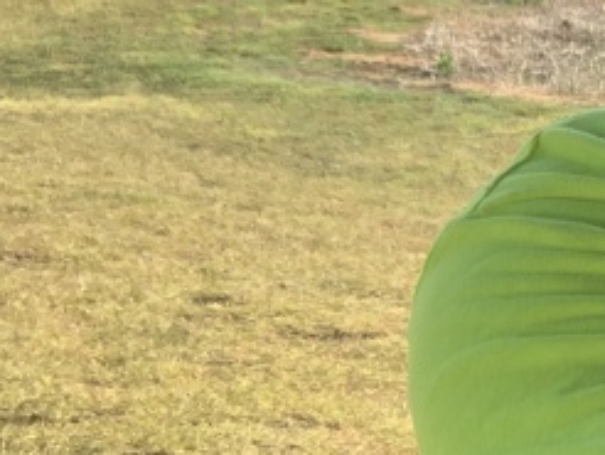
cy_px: -64
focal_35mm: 104
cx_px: 976
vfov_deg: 13.9
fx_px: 1819
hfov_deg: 16.7
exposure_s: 1/210
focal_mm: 2.87
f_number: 2.2
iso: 16
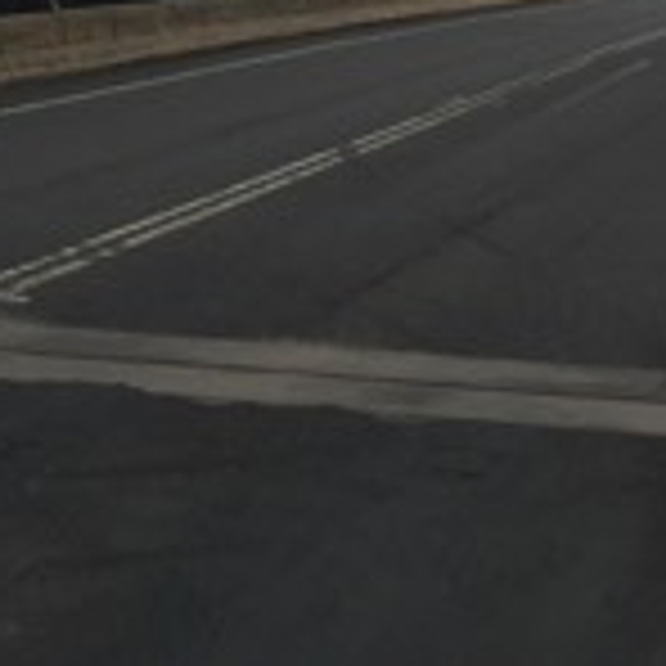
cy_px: -198
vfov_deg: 18.0
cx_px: 351
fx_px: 1959
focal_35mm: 90
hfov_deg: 19.3
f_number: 2.2
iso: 32
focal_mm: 4.15
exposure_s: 1/6623
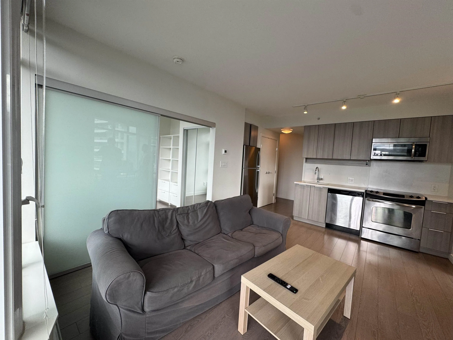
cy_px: 170
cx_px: 226
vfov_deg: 85.7
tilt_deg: -2.0
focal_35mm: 14
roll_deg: -3.5
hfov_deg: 102.1
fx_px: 183
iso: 125
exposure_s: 1/120
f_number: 2.2
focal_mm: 2.22
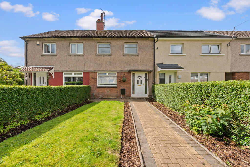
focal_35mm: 12
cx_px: 125
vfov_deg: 90.1
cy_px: 84
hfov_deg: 112.6
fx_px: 83
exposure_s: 1/250
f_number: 8
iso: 640
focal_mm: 12
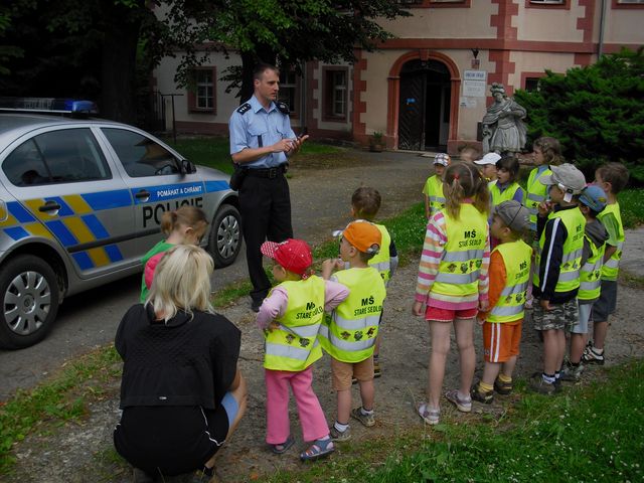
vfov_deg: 37.7
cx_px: 322
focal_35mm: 38
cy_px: 242
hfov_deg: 49.0
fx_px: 707
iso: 64
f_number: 5.6
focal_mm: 6.2
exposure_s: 1/80
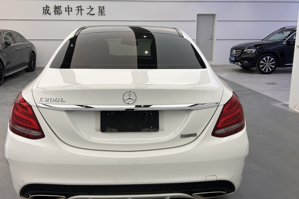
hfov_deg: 54.4
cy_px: 100
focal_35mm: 35
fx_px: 291
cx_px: 149
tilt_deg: -13.0
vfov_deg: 37.9
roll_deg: +0.4
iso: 40
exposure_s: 1/189
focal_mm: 5.7
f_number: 1.5
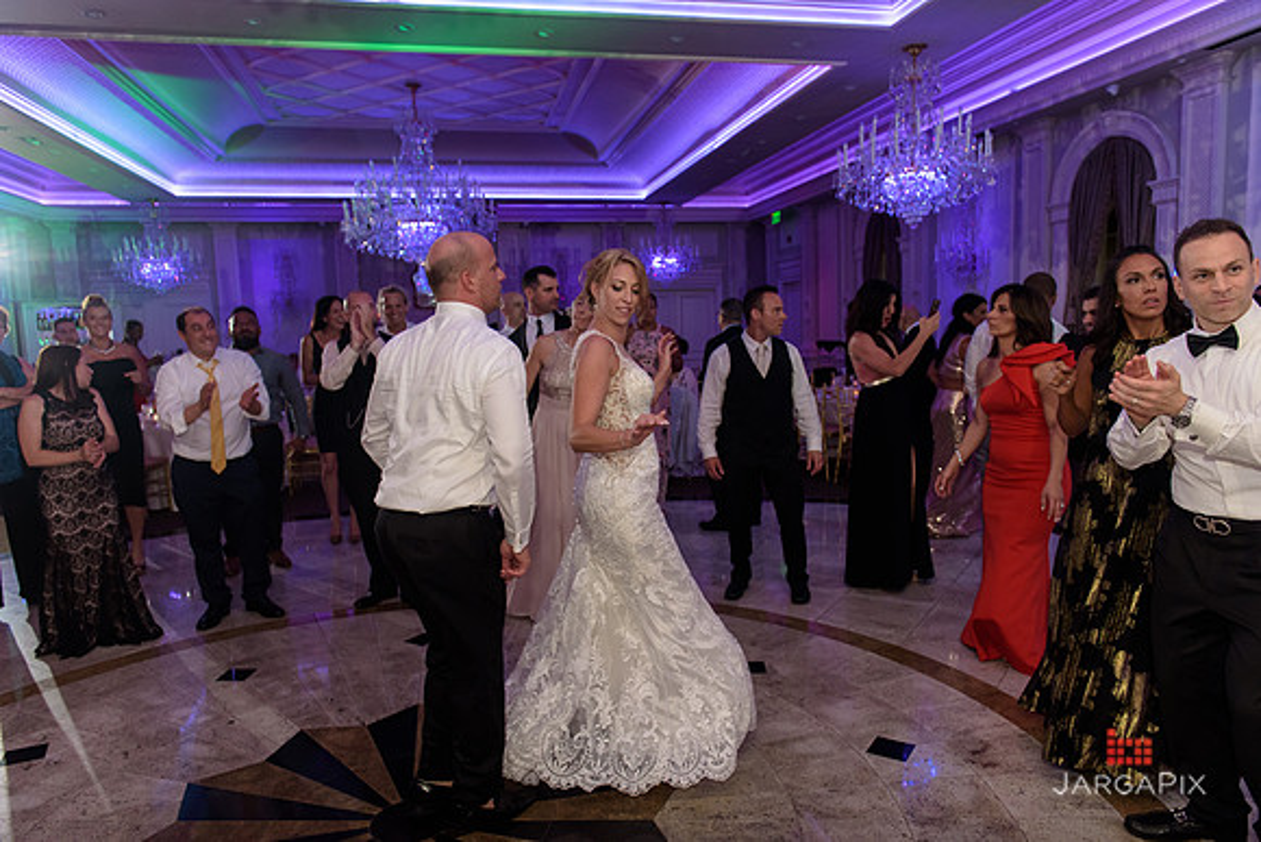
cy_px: 421
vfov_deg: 53.2
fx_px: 841
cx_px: 630
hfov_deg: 73.7
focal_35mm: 24
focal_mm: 24
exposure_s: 1/125
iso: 1600
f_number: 3.2
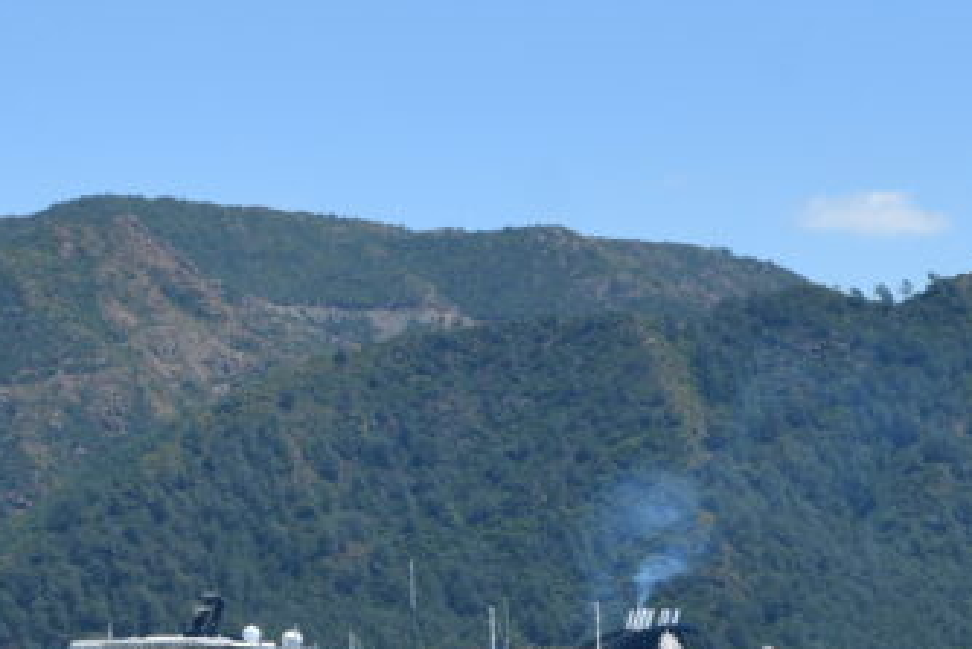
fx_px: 5427
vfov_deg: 6.8
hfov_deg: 10.2
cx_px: 454
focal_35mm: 201
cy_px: 886
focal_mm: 35
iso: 180
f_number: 8
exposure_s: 1/500
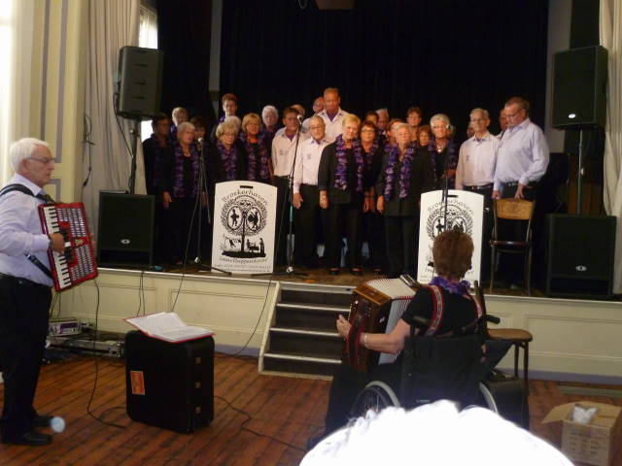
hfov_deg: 50.1
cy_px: 233
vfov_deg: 38.7
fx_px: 665
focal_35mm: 37
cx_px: 311
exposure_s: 1/30
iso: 400
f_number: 3.1
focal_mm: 6.6
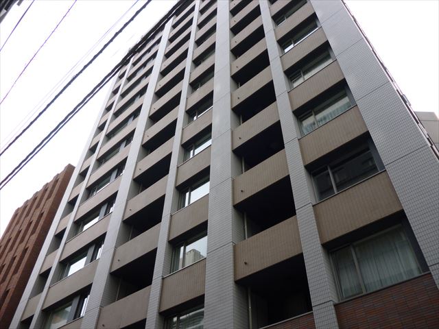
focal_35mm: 28
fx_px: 355
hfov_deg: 63.4
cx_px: 220
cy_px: 164
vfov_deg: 49.7
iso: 100
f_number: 3.1
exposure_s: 1/320
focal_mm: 5
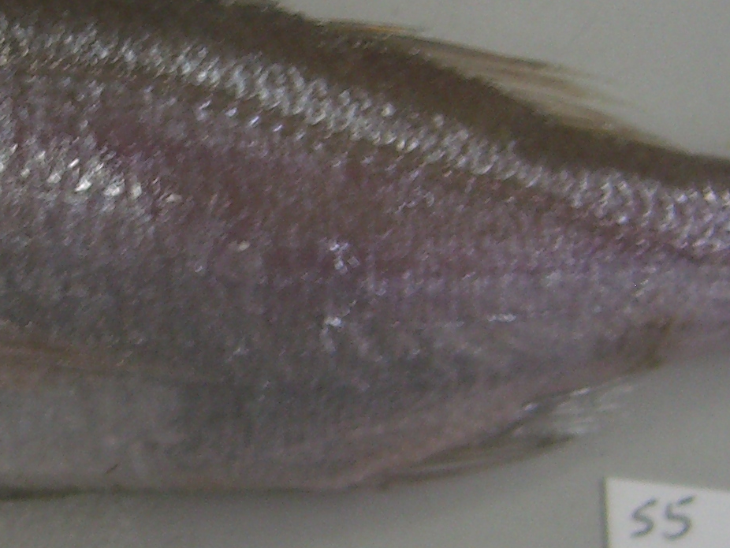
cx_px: 135
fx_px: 2658
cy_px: 267
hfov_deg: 15.5
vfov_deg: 11.8
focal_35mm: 126
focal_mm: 7.9
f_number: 2.8
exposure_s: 1/25
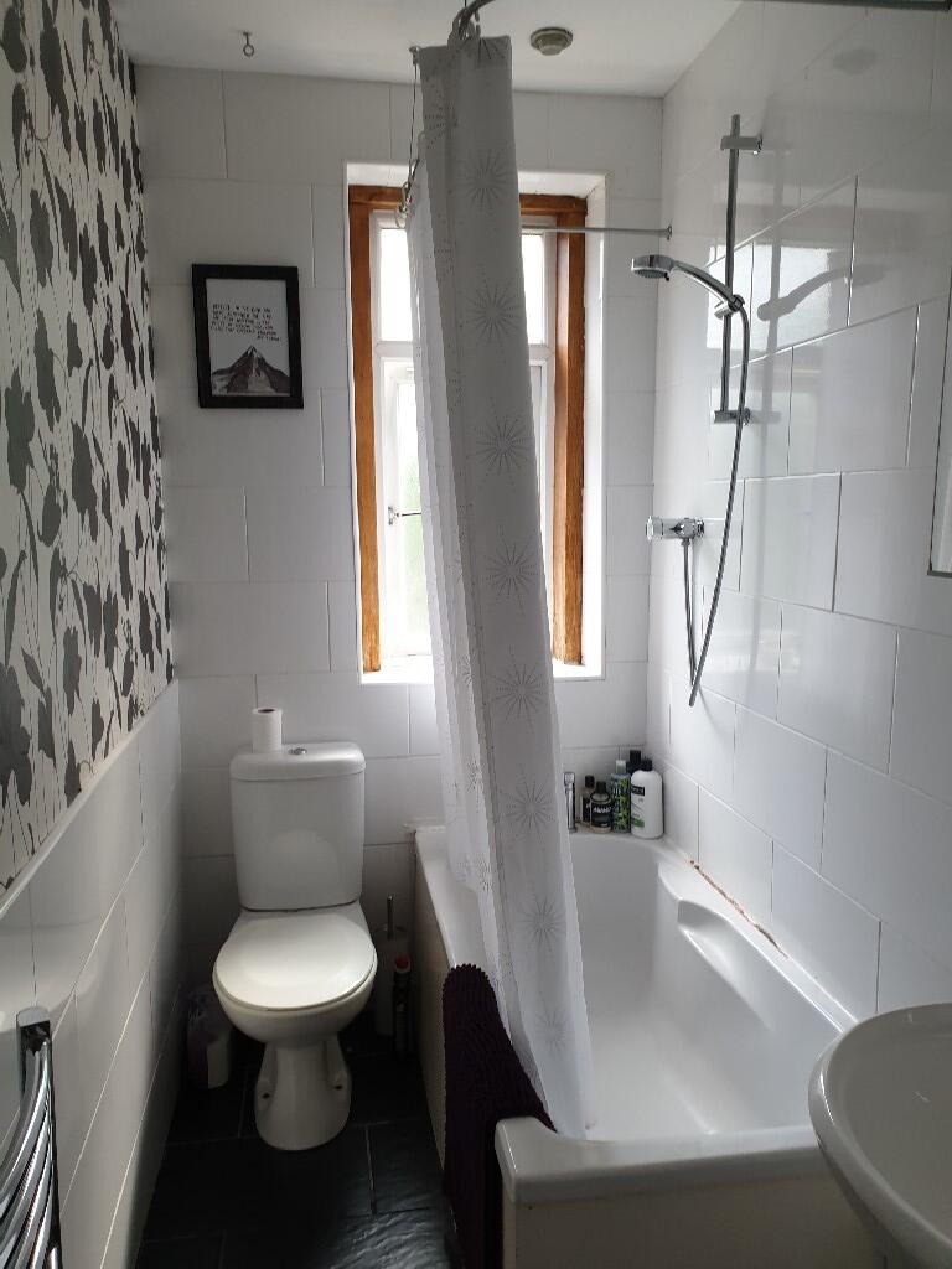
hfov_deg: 53.1
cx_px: 476
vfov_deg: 67.3
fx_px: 953
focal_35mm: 26
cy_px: 634
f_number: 2.4
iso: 80
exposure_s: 1/50
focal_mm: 4.3
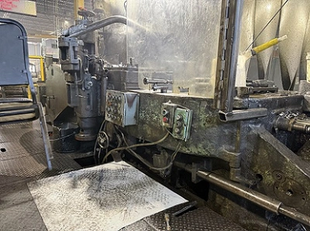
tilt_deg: -10.0
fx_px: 214
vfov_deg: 56.6
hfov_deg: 71.7
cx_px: 155
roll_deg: -2.6
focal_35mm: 24
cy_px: 116
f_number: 1.78
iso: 400
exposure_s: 1/60
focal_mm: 6.76
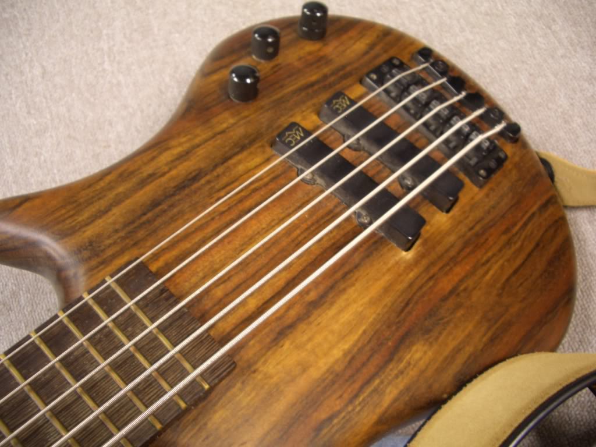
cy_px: 224
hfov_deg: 52.6
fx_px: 603
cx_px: 298
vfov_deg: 40.7
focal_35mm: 35
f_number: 2.6
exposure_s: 1/15
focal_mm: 5.8
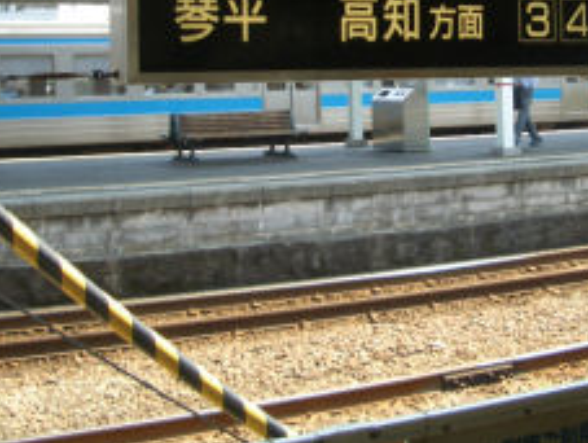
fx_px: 1106
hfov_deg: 29.7
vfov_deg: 22.1
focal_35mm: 65
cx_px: 360
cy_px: 38
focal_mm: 5.8
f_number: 2.6
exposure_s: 1/250
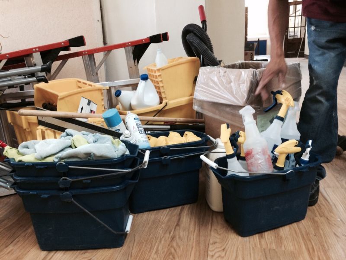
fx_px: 300
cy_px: 130
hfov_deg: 60.0
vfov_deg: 46.8
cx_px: 173
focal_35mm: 30
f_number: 2.2
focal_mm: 4.12
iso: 160
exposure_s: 1/30
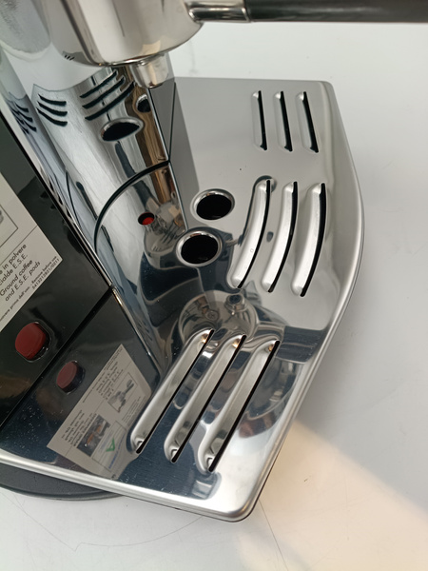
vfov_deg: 67.3
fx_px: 429
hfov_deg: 53.1
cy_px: 286
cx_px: 214
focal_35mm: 26
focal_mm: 4.81
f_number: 1.8
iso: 302
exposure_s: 1/100
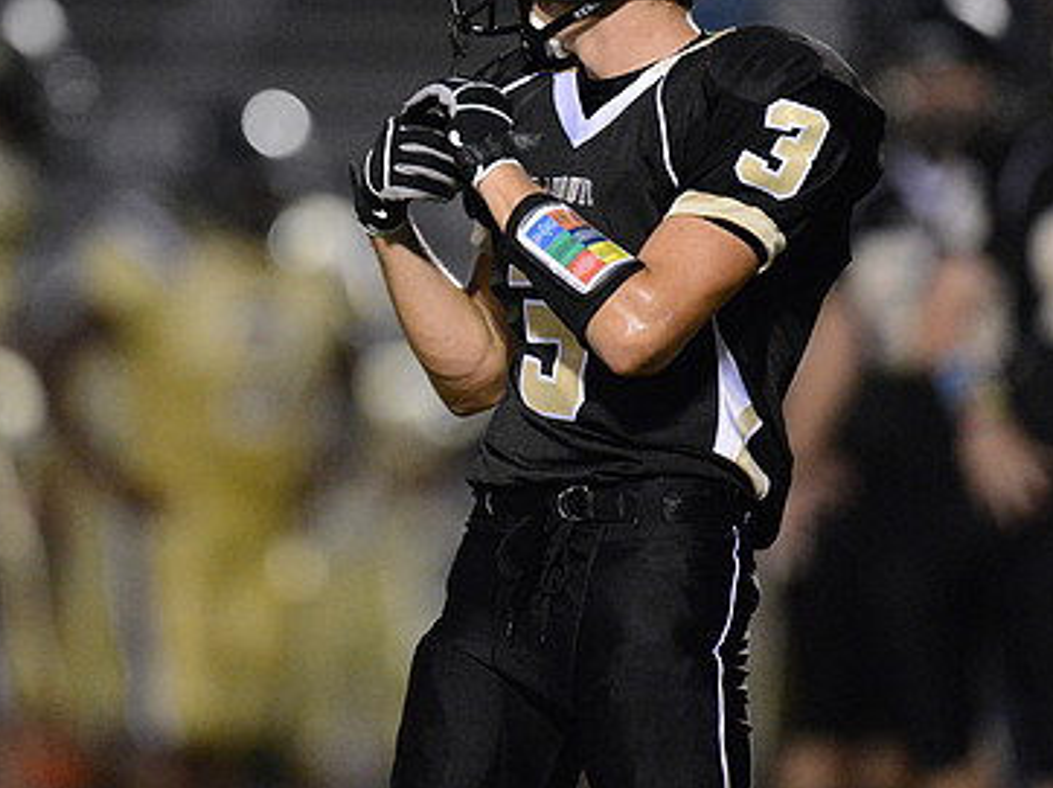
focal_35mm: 617
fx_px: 18756
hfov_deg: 3.2
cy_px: 307
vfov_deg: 2.4
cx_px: 448
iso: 12800
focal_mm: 400
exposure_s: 1/800
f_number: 2.8
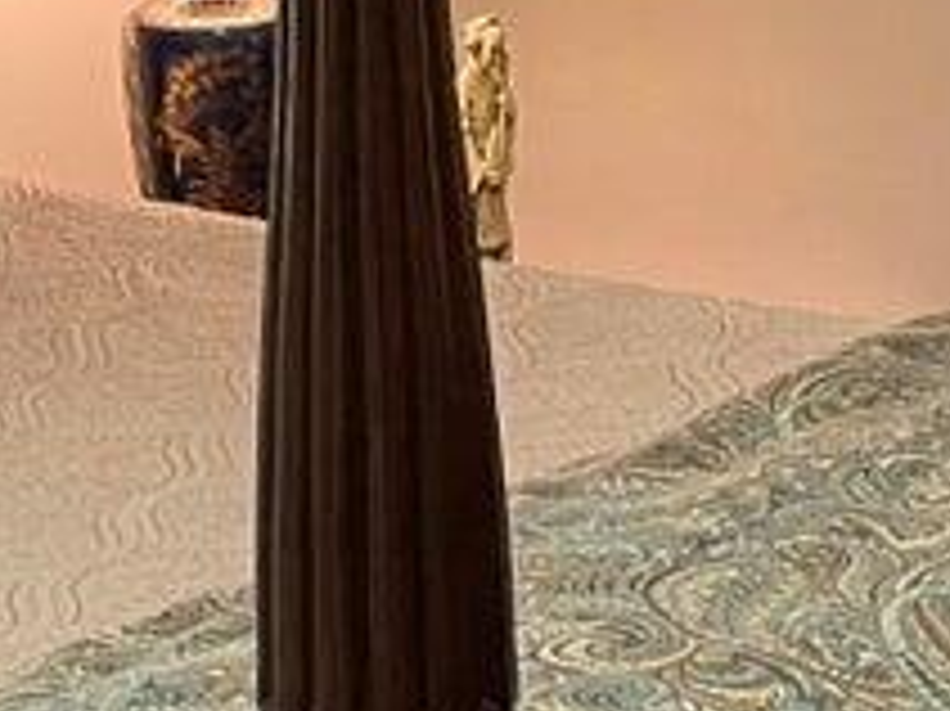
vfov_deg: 9.1
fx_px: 4443
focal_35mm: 162
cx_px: -119
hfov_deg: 12.0
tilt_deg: -7.8
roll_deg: +3.5
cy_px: -63
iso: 250
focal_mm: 5.1
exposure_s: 1/60
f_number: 1.6
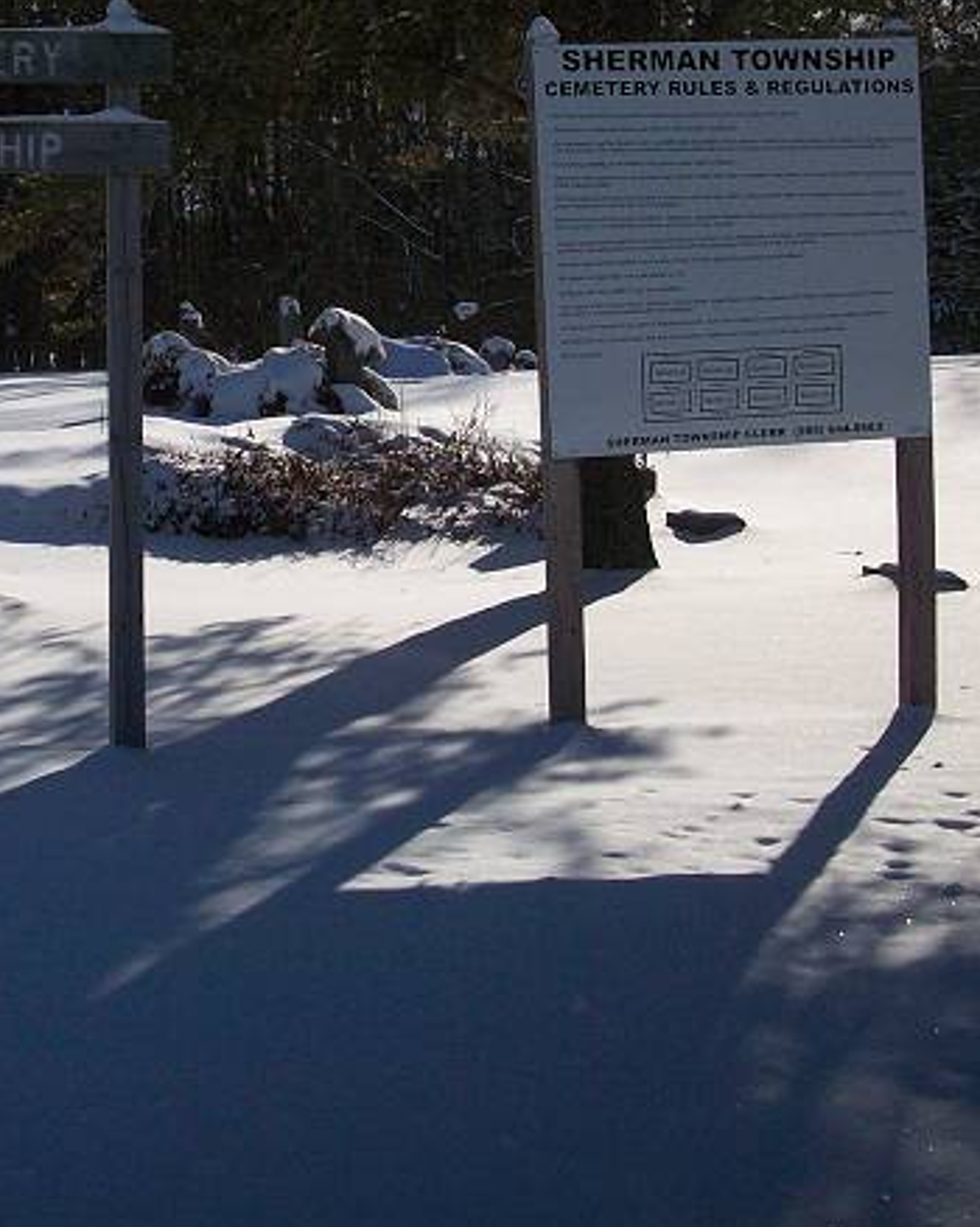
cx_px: 244
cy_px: 423
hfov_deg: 22.9
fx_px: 2395
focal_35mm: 66
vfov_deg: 28.6
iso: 80
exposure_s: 1/1042
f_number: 5.6
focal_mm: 6.2
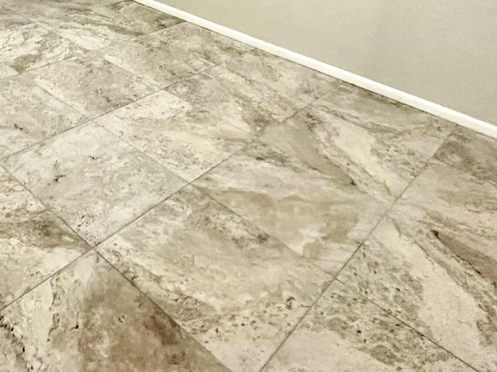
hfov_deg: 45.3
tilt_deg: -13.5
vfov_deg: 33.2
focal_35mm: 37
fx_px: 531
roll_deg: -4.7
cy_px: -49
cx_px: 46
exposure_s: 1/60
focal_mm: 2.22
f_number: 2.2
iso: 320
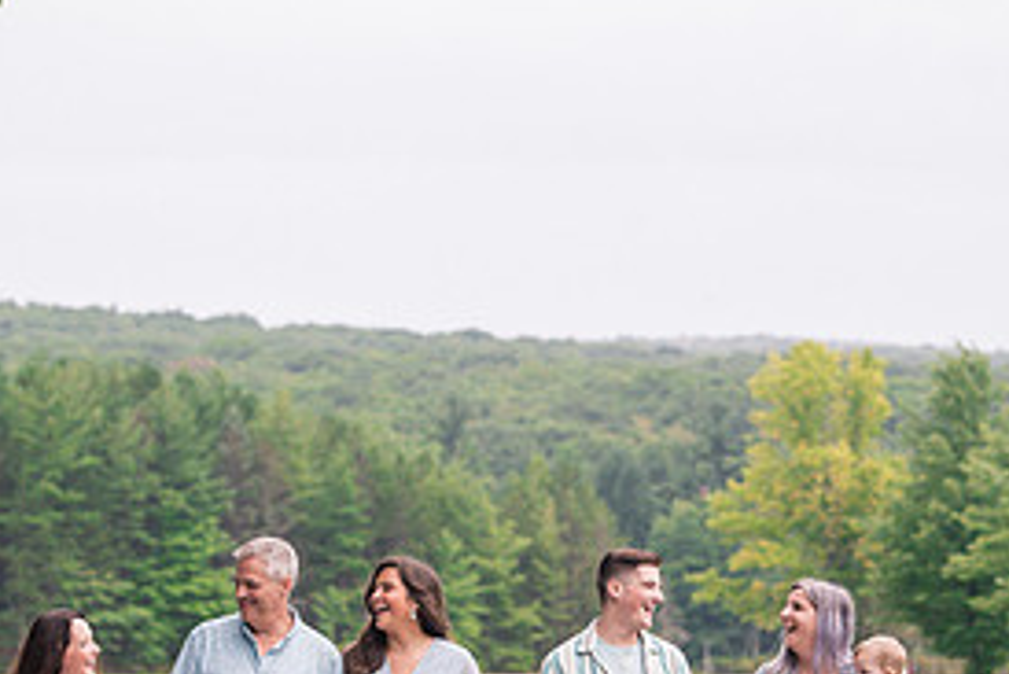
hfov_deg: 9.5
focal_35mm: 216
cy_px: 572
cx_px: 472
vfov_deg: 6.4
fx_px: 6057
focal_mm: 98
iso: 1000
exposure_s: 1/800
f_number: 4.5
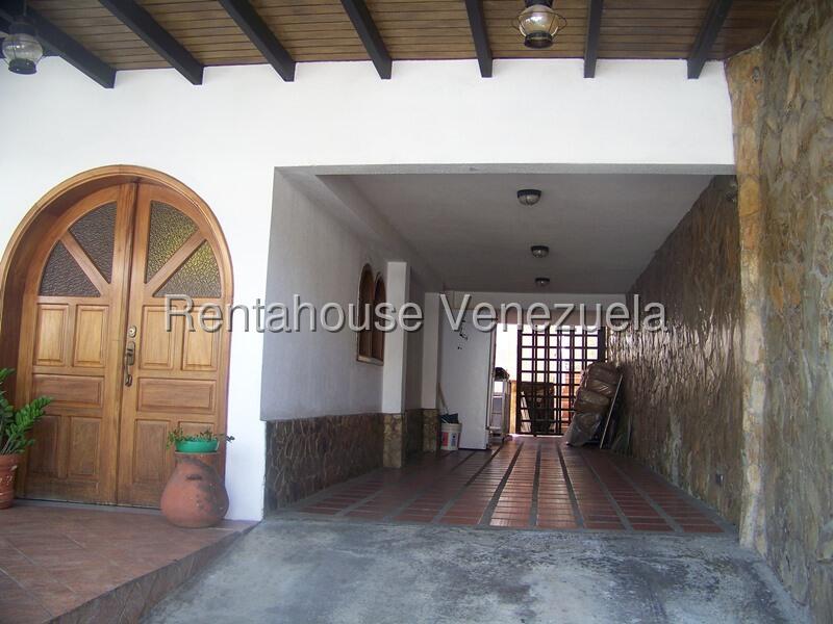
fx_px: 866
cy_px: 312
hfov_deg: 51.4
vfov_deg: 39.7
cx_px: 416
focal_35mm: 36
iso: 64
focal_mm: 5.85
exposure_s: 1/40
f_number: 2.8
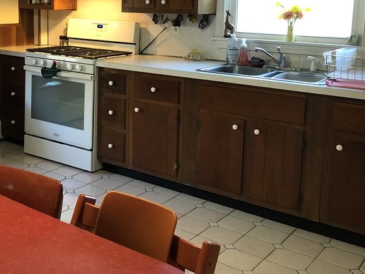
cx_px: 90
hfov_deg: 37.9
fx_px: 517
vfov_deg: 29.4
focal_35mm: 49
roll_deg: -1.6
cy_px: 83
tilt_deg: -7.8
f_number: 1.8
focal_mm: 3.99
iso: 64
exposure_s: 1/15
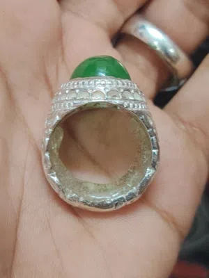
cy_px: 139
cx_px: 104
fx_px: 531
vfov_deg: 29.4
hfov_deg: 22.3
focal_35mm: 66
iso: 2488
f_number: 1.75
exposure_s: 1/20
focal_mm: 5.25
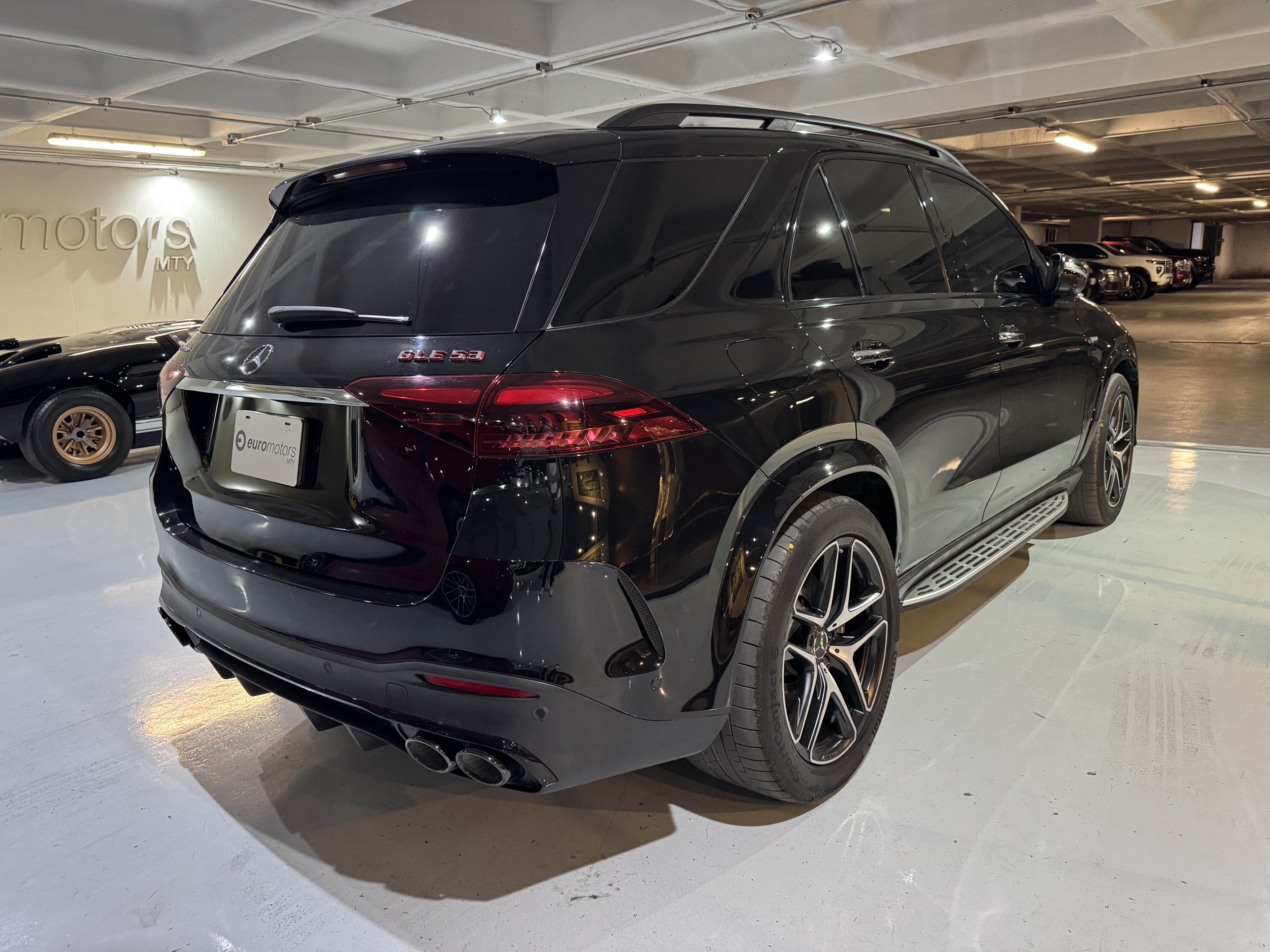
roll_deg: +1.4
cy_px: 476
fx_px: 881
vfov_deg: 56.8
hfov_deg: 71.6
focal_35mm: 24
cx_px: 635
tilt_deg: -13.6
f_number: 1.78
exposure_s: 1/40
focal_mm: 6.76
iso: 640
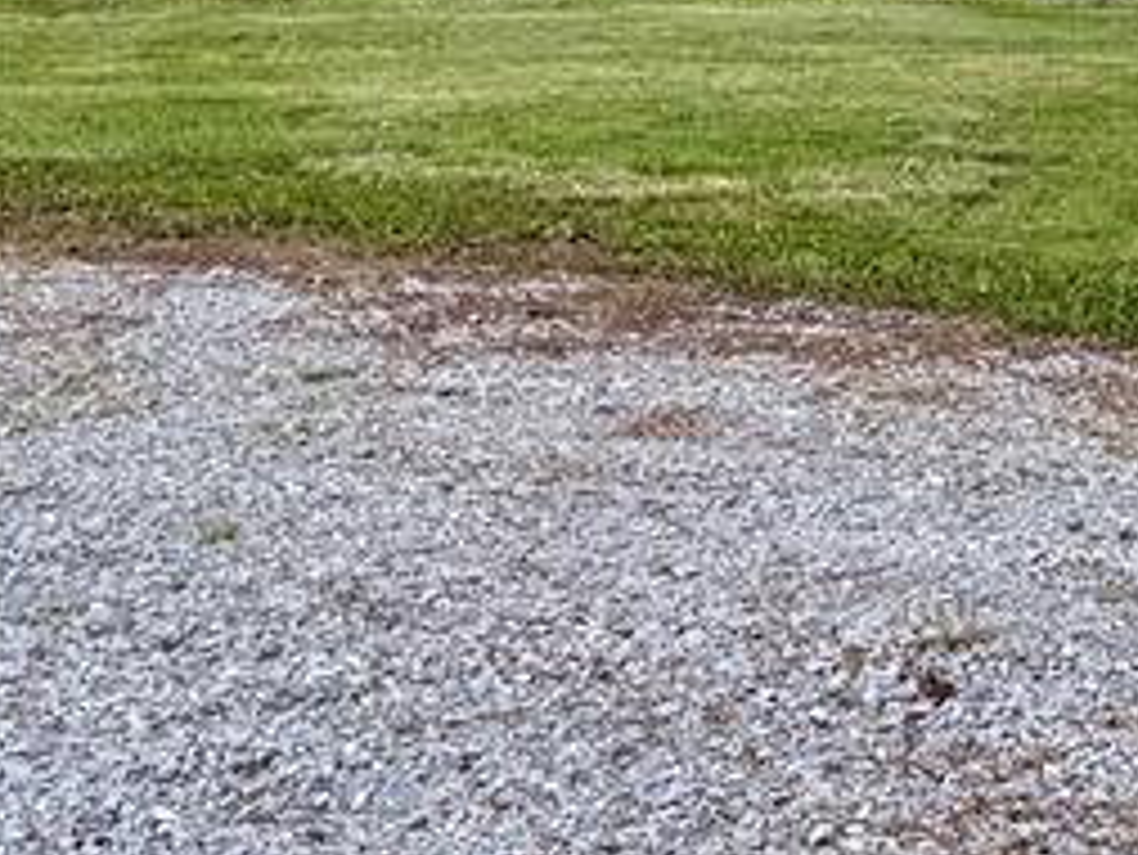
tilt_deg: +0.3
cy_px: -500
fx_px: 3190
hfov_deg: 19.7
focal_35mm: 97
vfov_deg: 14.1
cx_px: 1102
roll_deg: +1.4
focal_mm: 6.76
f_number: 1.78
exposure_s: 1/1139
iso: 80
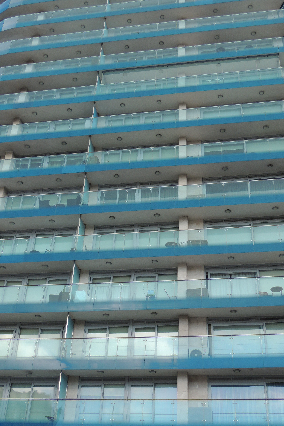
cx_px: 137
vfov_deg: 43.6
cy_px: 213
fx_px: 532
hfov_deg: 29.9
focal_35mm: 45
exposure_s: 1/250
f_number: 3.4
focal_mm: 7.6
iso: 110
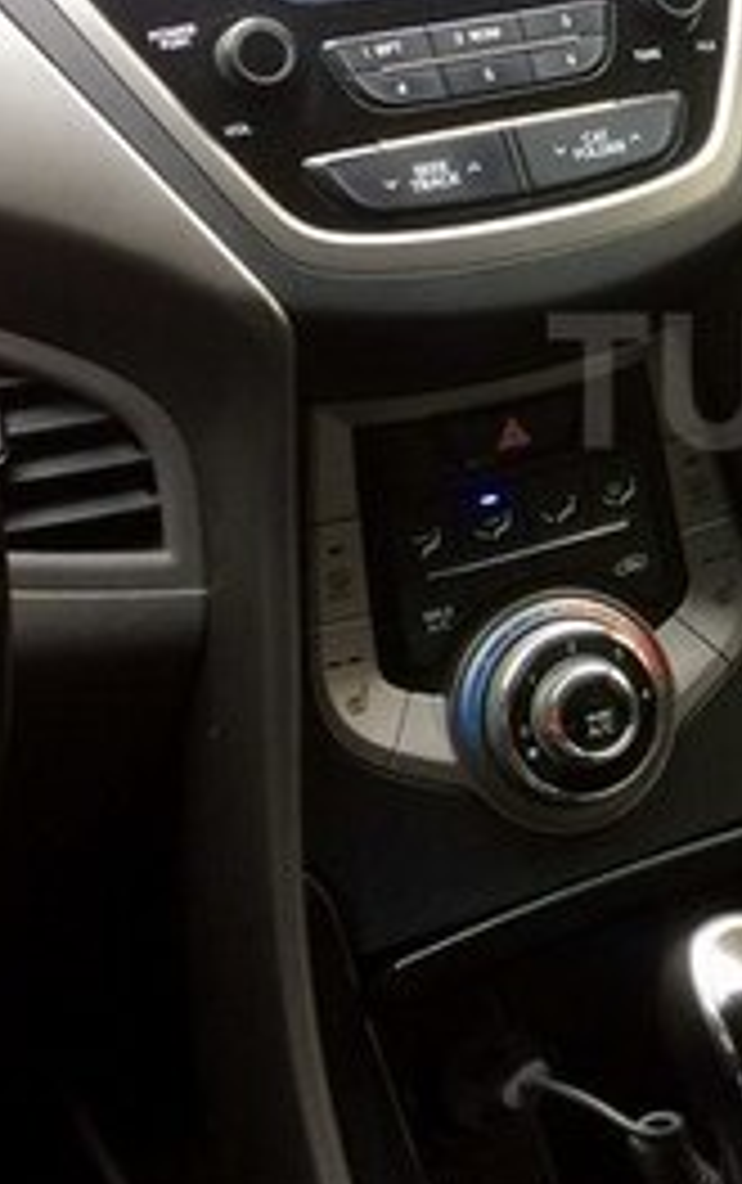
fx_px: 2485
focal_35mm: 77
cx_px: 1007
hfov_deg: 16.0
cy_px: 380
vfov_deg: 26.6
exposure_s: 1/33
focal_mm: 4.15
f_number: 2.2
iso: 40
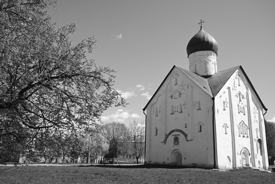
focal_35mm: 30
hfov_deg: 61.9
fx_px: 229
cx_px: 138
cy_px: 92
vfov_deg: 43.6
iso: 100
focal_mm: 30
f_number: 5.6
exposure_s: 1/500
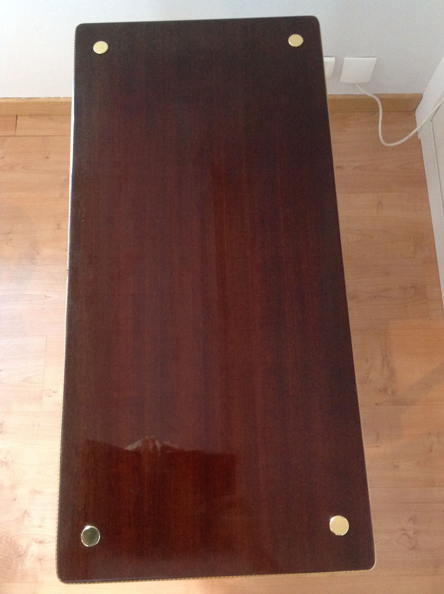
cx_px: 222
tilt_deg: -73.6
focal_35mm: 35
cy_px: 297
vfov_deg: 52.7
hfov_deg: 40.6
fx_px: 600
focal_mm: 4.28
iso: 320
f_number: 2.4
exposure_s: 1/15
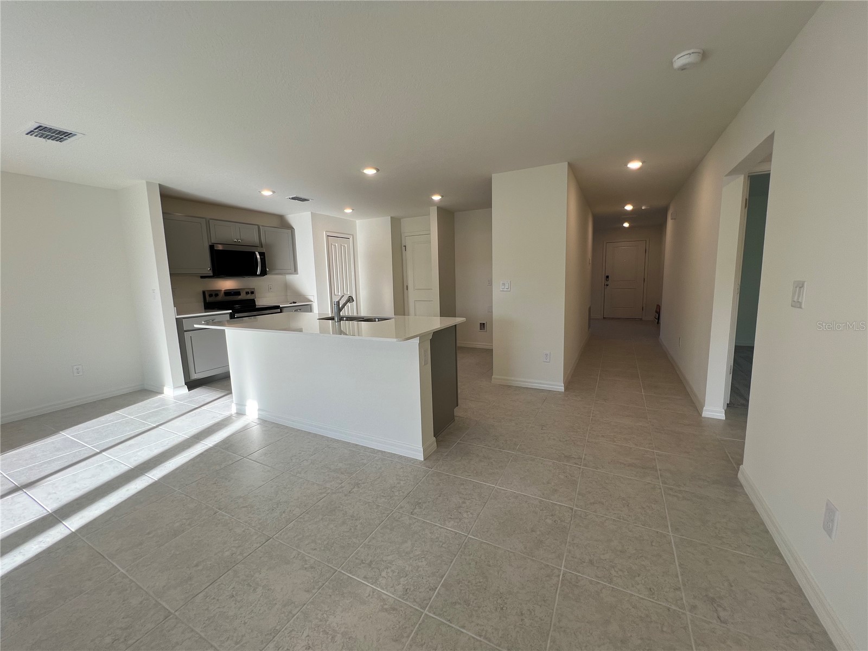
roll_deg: +1.6
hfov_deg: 106.2
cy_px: 326
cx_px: 434
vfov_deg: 89.9
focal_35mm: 13
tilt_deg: -8.4
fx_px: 326
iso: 32
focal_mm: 1.57
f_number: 1.8
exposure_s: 1/120
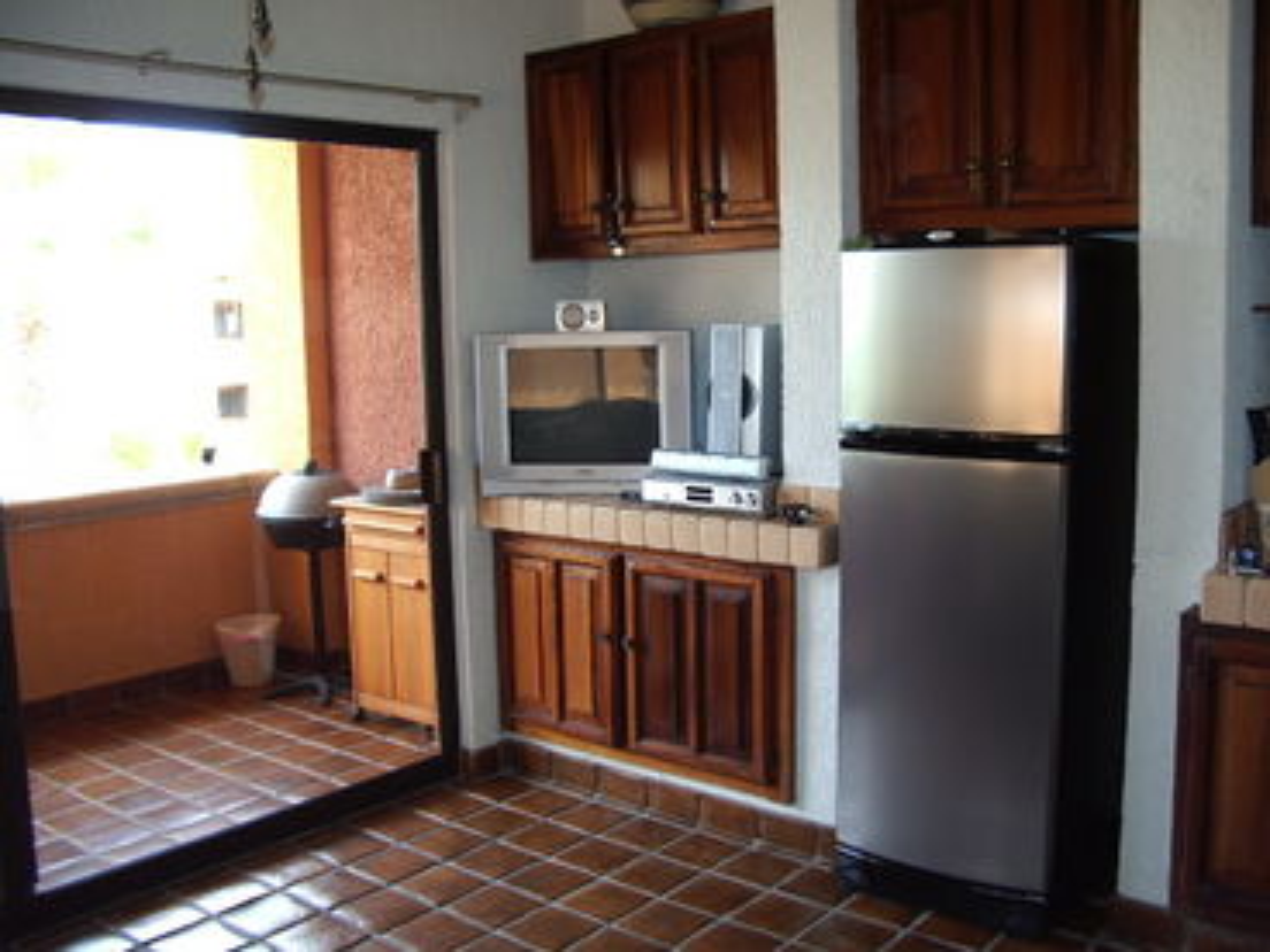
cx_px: 635
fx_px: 1284
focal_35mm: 35
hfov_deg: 52.6
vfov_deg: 40.7
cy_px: 476
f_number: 2.6
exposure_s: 1/25
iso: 100
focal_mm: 5.8
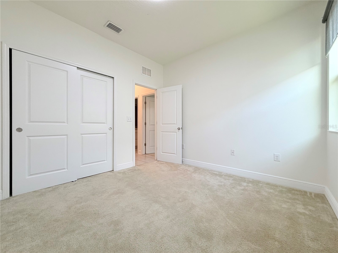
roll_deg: +0.2
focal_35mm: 14
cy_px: 126
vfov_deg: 85.7
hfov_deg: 102.1
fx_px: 137
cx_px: 169
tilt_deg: -1.4
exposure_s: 1/120
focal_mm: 2.22
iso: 200
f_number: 2.2
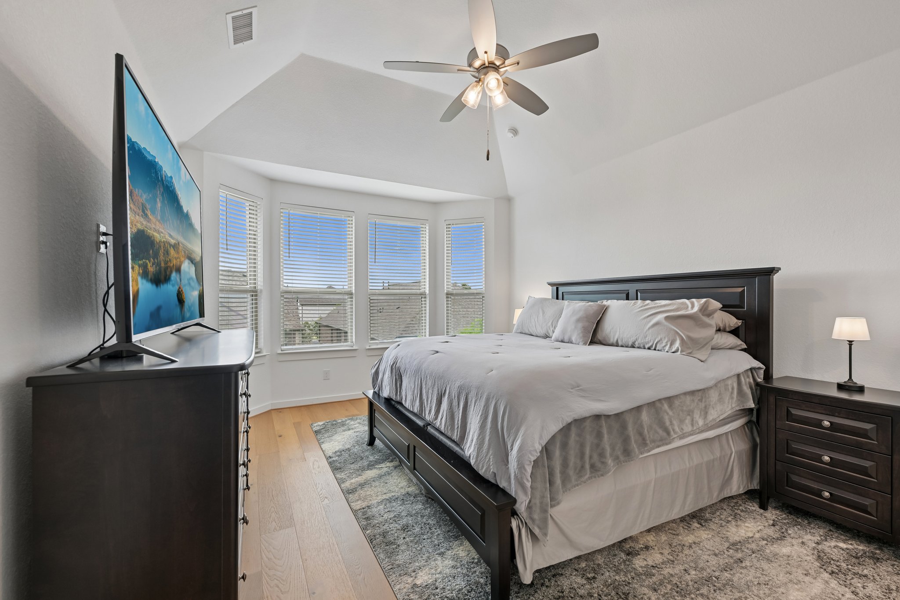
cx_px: 450
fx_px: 375
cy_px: 300
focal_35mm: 15
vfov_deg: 77.3
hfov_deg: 100.4
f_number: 6.7
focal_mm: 15
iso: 180
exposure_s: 1/15
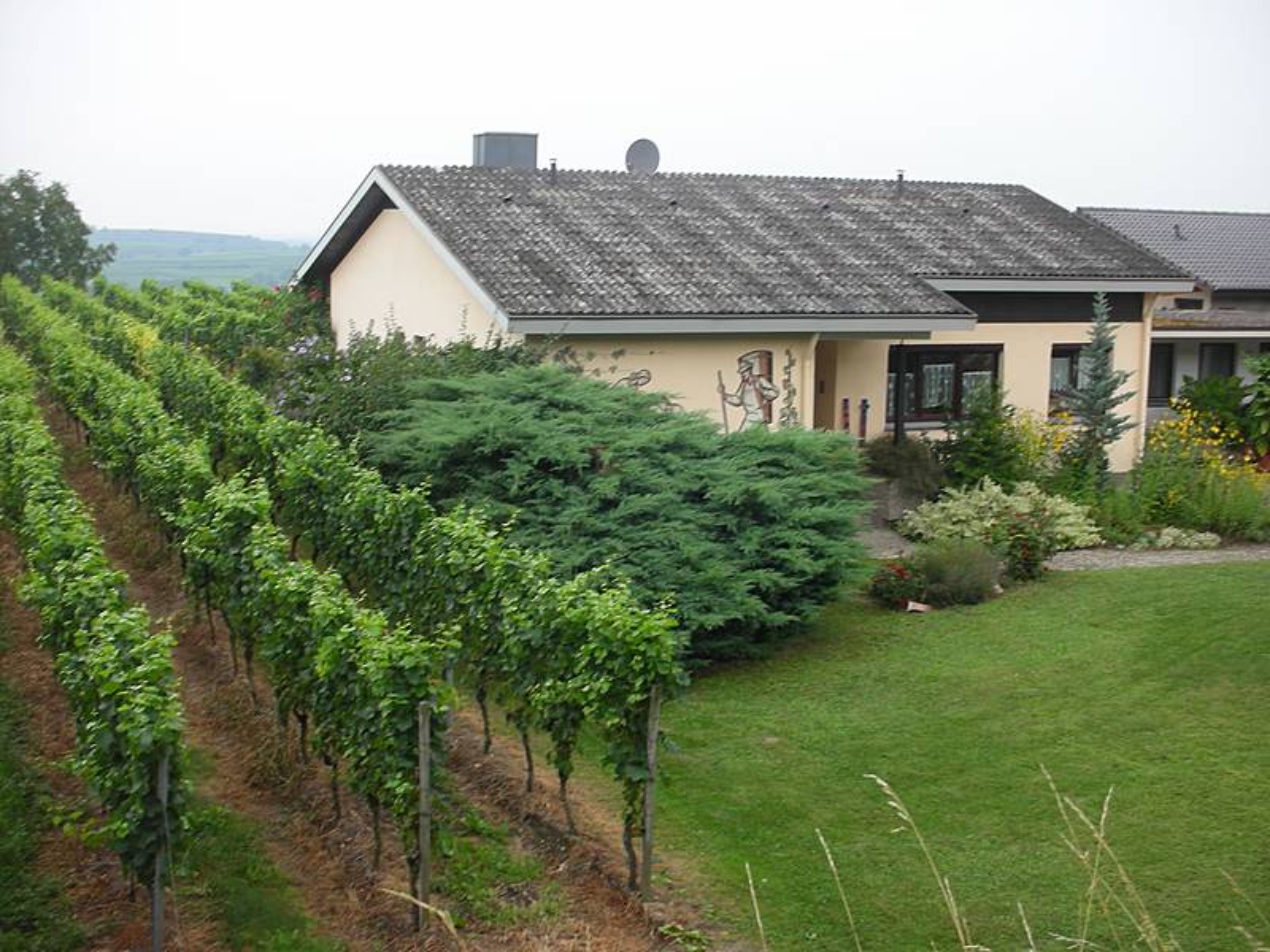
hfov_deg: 41.2
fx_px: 1688
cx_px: 635
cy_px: 476
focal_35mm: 46
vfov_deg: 31.5
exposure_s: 1/57.8
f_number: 3.5
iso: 50
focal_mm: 7.7
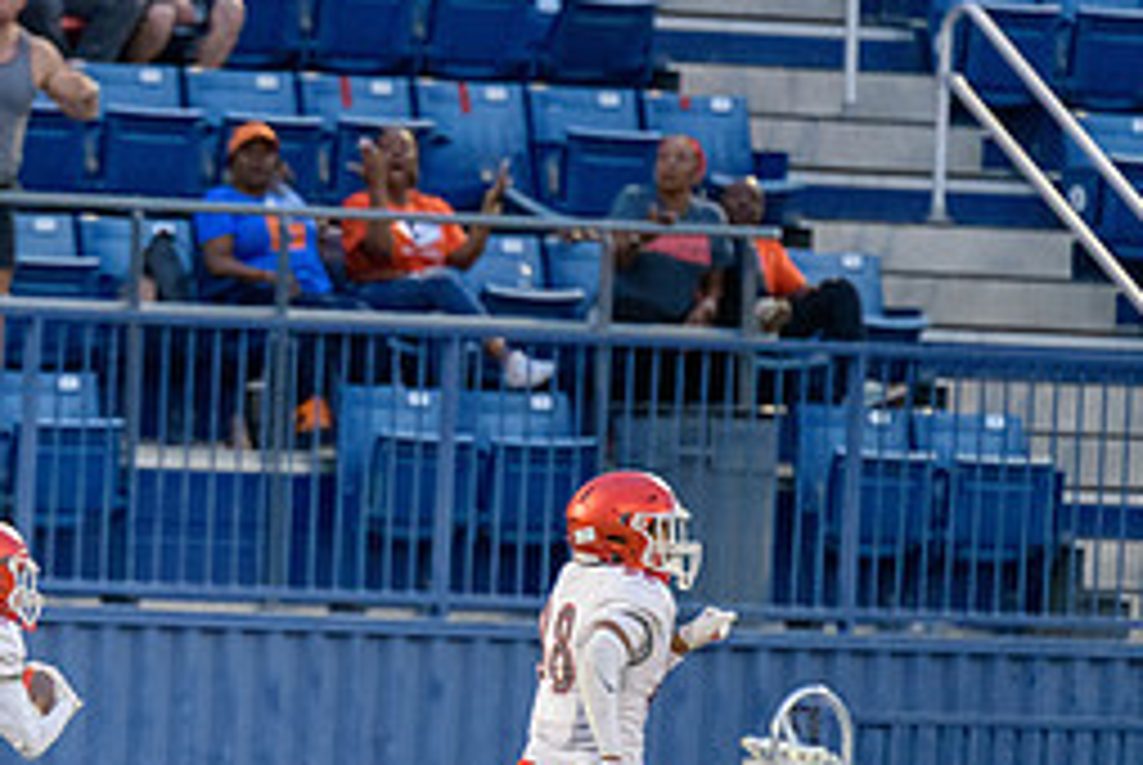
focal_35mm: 684
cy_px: 839
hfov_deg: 3.0
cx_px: -36
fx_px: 21742
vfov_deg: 2.0
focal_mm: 300
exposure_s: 1/800
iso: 5000
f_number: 2.8
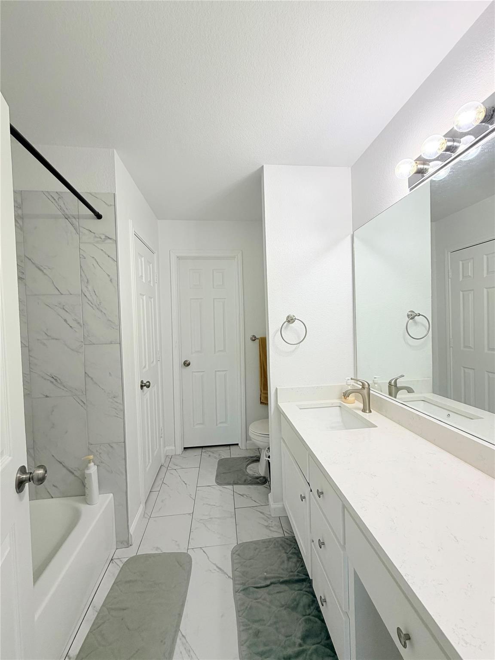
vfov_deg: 102.1
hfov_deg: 85.7
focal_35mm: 14
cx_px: 248
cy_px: 330
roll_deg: +1.8
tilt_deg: -3.1
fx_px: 267
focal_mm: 2.22
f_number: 2.2
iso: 160
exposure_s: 1/120
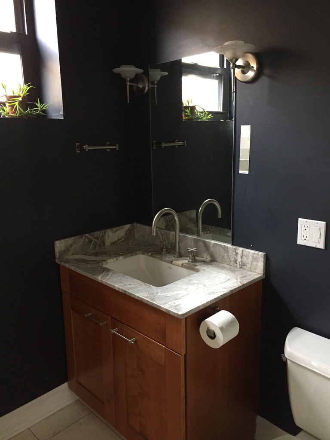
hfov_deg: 48.2
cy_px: 220
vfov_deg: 61.7
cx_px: 165
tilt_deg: -12.2
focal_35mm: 29
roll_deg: +1.8
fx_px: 369
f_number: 2.2
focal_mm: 4.15
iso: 160
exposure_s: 1/30
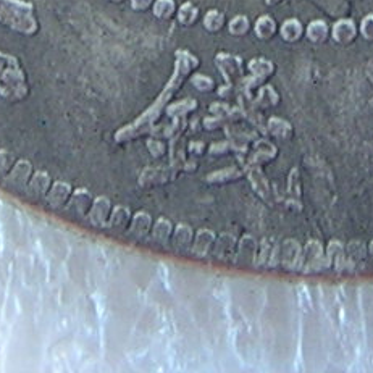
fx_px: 2682
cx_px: 316
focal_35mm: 220
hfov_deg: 7.9
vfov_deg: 7.6
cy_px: -415
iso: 50
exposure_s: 1/16.4
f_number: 2.6
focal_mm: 4.7
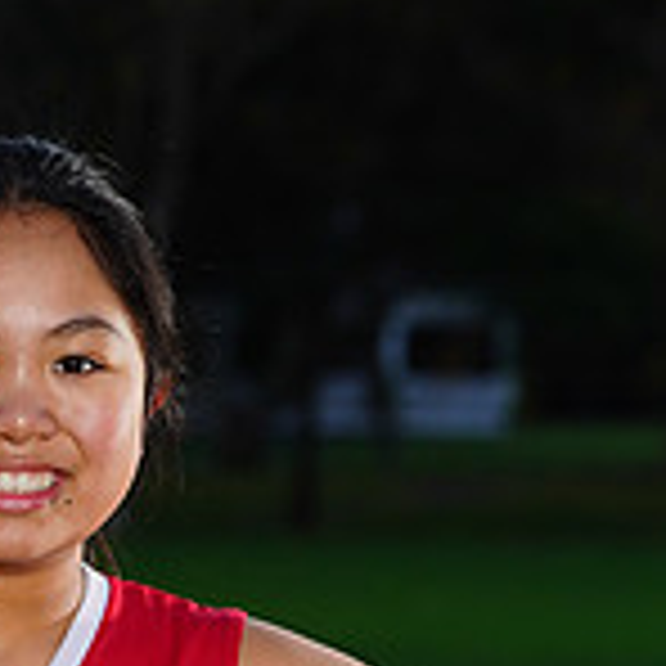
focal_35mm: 520
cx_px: -97
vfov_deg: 3.4
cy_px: 963
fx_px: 11319
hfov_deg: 3.4
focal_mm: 156
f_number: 9
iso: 200
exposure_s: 1/250
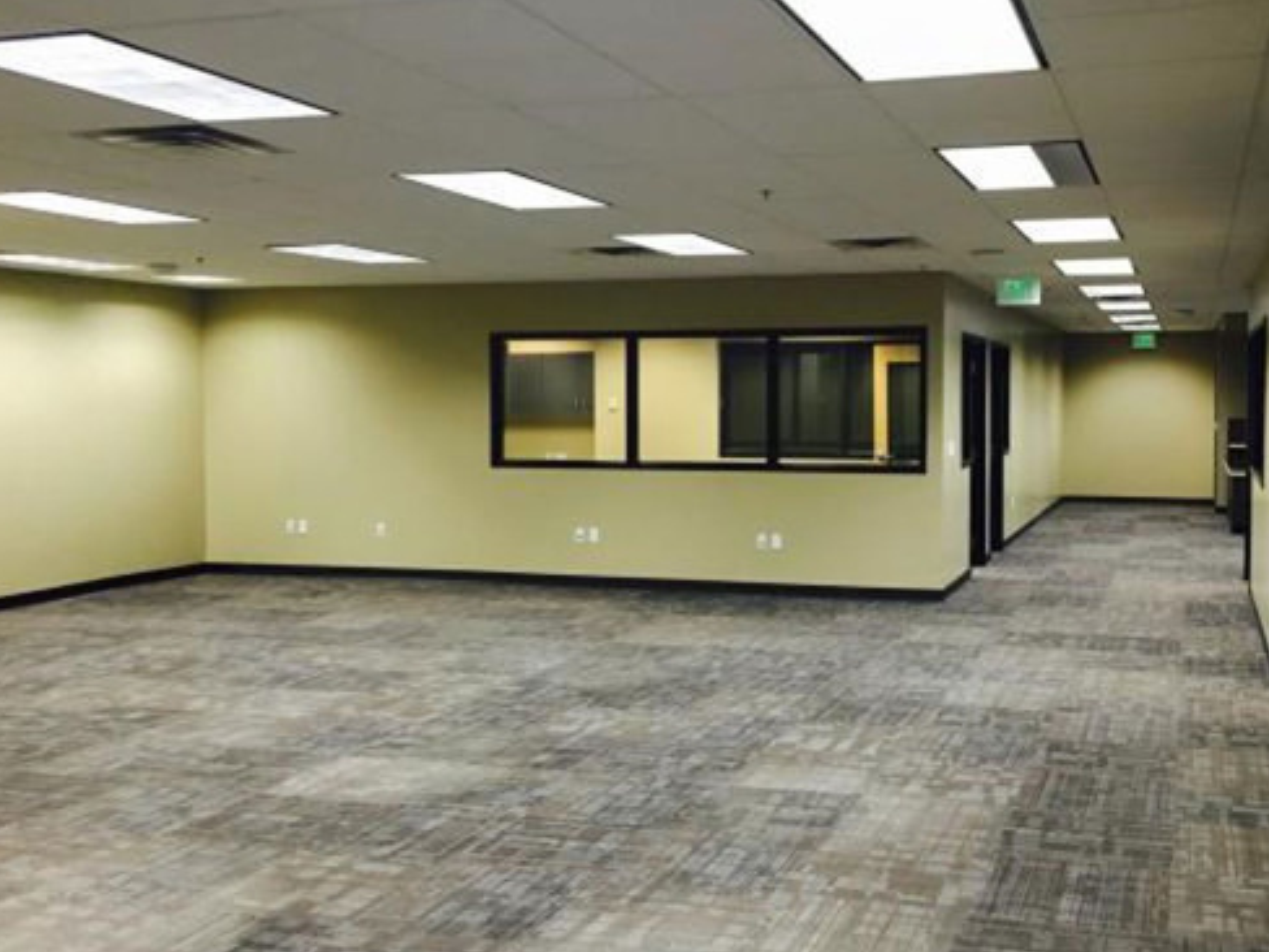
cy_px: 455
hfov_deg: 48.6
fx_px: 1393
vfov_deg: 37.7
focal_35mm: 38
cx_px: 775
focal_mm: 4.15
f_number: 2.2
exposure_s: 1/30
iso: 100
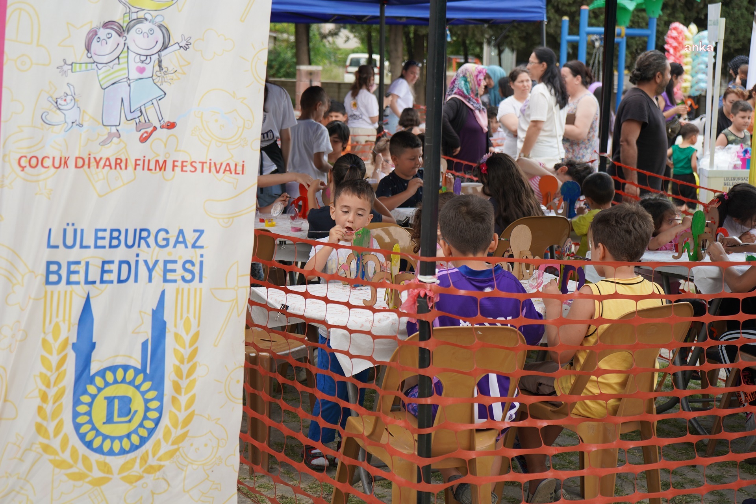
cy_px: 252
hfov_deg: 36.2
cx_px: 378
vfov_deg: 24.6
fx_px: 1155
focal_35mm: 55
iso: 200
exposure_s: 1/160
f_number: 5
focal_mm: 55
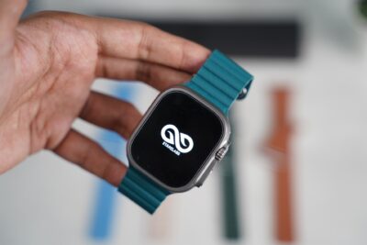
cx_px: 184
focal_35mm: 63
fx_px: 642
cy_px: 122
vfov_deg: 21.6
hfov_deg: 31.9
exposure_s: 1/90
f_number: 3.5
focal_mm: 63
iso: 1250
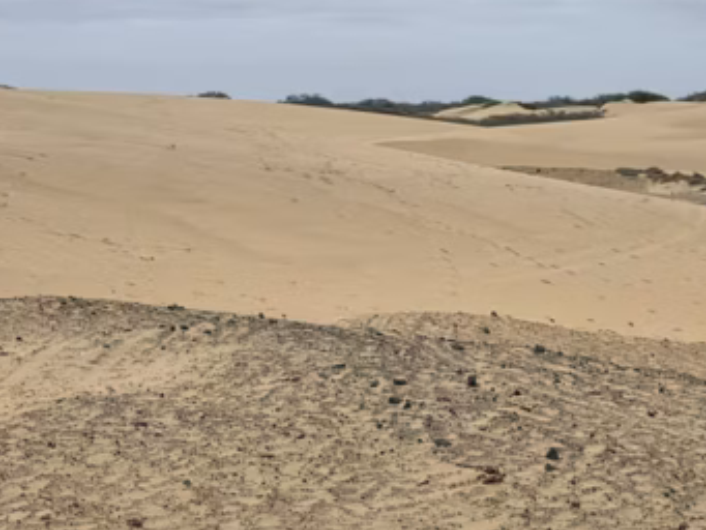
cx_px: 522
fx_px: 1408
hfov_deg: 27.8
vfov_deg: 20.9
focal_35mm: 69
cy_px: 70
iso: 40
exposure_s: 1/7939
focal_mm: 6.5
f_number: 1.4
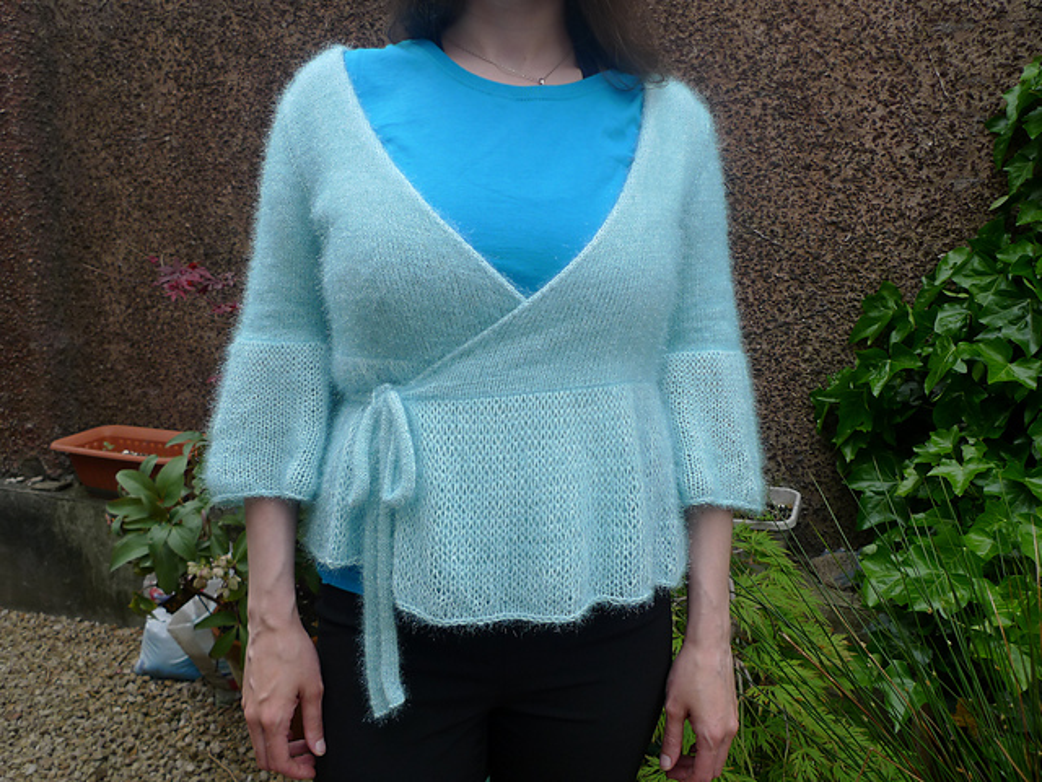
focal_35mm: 30
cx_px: 521
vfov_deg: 46.8
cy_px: 391
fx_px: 903
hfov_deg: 60.0
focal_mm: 6.3
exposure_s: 1/500
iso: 80
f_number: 2.8
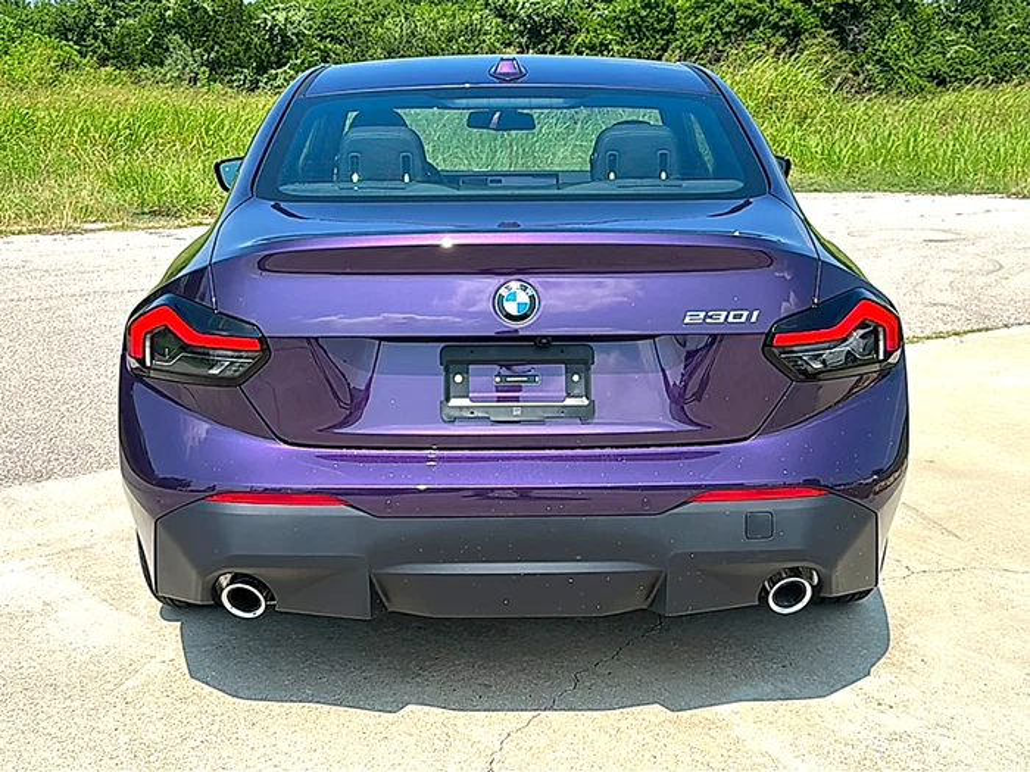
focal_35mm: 40
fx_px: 1190
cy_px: 386
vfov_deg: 36.0
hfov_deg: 46.8
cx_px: 515
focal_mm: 6.86
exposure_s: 1/5051
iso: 80
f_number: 1.78
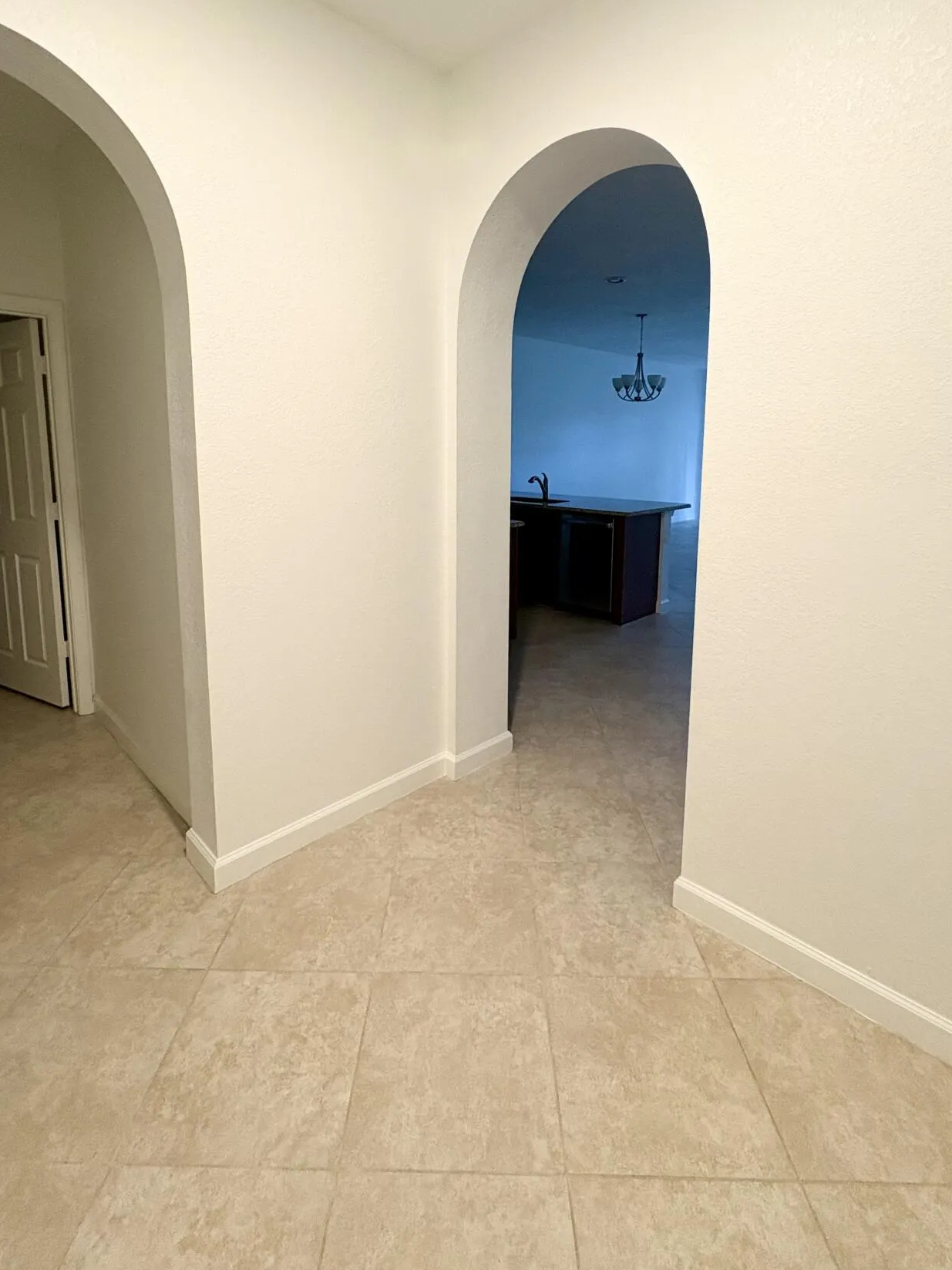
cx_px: 465
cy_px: 520
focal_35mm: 17
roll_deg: +0.1
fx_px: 623
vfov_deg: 90.1
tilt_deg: -6.0
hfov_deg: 74.7
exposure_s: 1/60
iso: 400
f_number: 2.2
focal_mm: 2.22
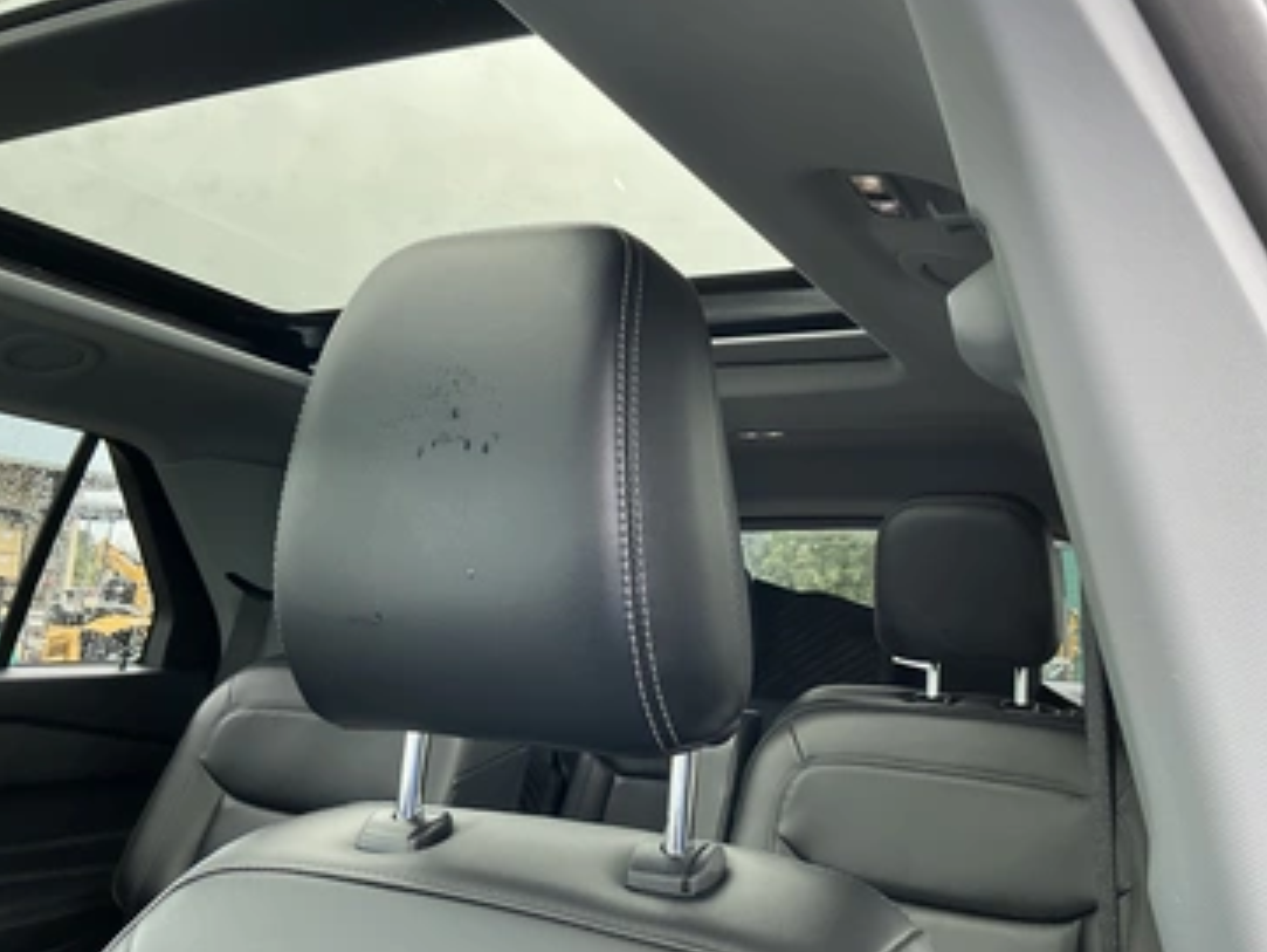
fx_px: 1135
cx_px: 684
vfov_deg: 45.5
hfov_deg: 58.3
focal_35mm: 31
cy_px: 453
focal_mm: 3
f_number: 1.8
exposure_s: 1/122
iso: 40
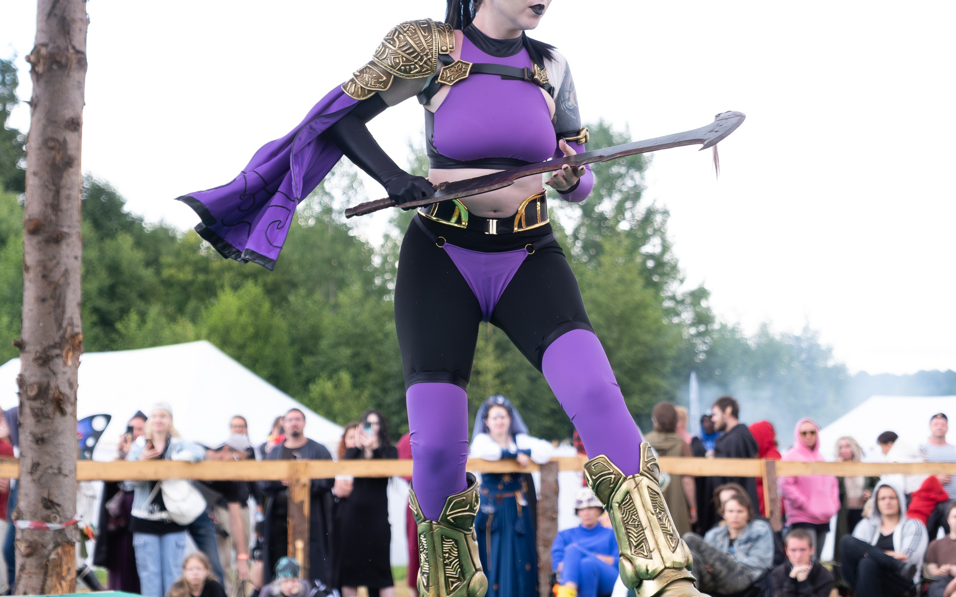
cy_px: 123
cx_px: 479
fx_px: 2918
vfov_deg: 11.6
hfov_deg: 18.6
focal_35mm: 112
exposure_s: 1/640
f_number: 3.6
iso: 800
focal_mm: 48.5
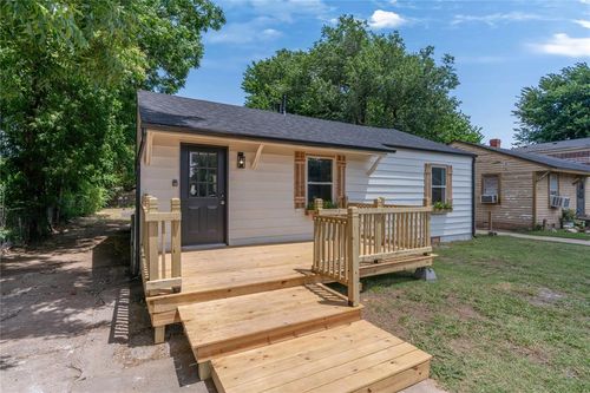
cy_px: 196
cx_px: 295
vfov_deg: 67.3
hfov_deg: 90.0
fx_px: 295
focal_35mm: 18
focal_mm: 18
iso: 100
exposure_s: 1/320
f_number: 8
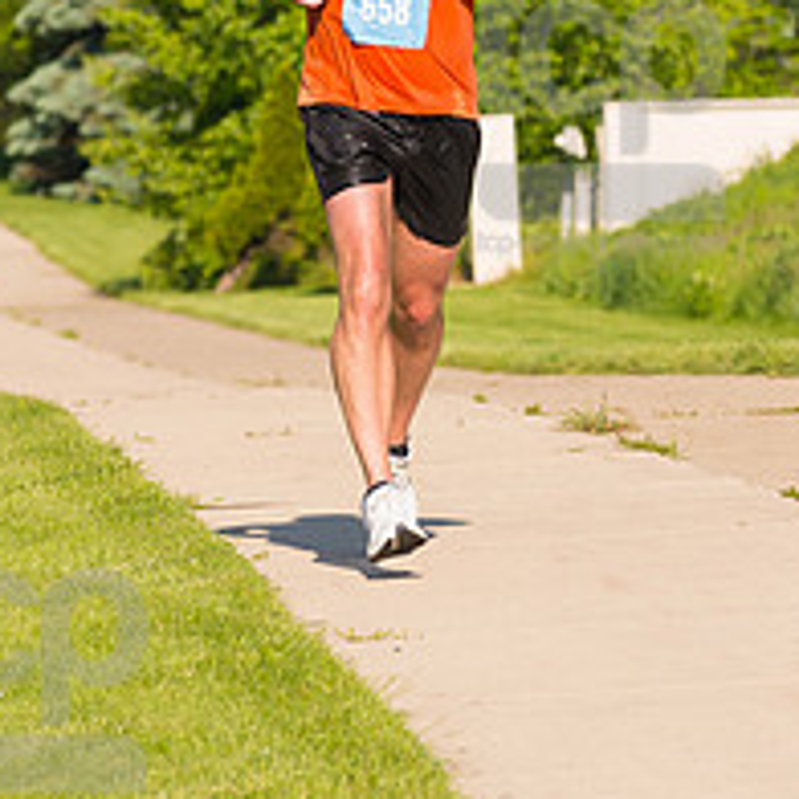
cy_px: 112
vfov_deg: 4.4
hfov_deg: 4.4
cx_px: 603
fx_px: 10498
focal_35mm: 402
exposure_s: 1/2000
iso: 400
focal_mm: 160
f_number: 5.6
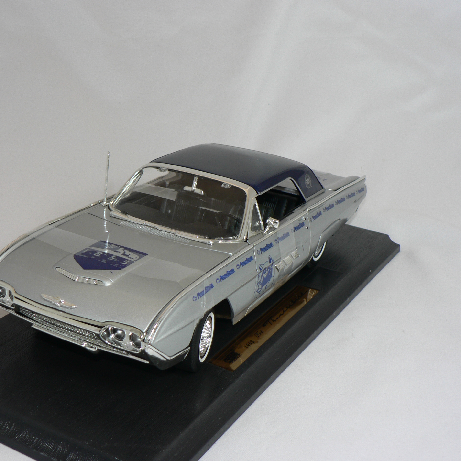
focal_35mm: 54
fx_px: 814
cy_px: 229
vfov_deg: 31.6
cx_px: 165
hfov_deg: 31.5
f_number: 2.8
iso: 80
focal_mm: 7.5
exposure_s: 1/60
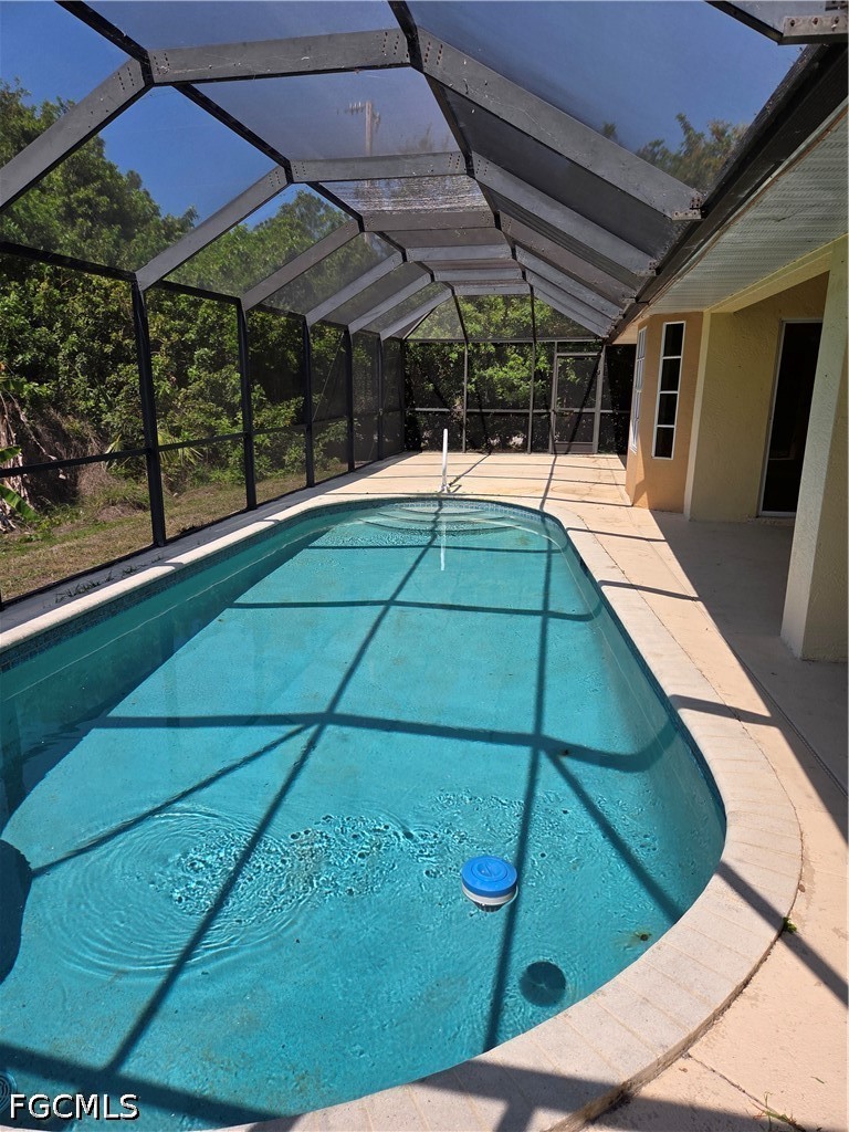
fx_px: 752
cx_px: 424
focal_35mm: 23
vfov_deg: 73.9
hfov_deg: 58.9
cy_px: 566
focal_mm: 5.4
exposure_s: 1/4365
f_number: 1.8
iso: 80
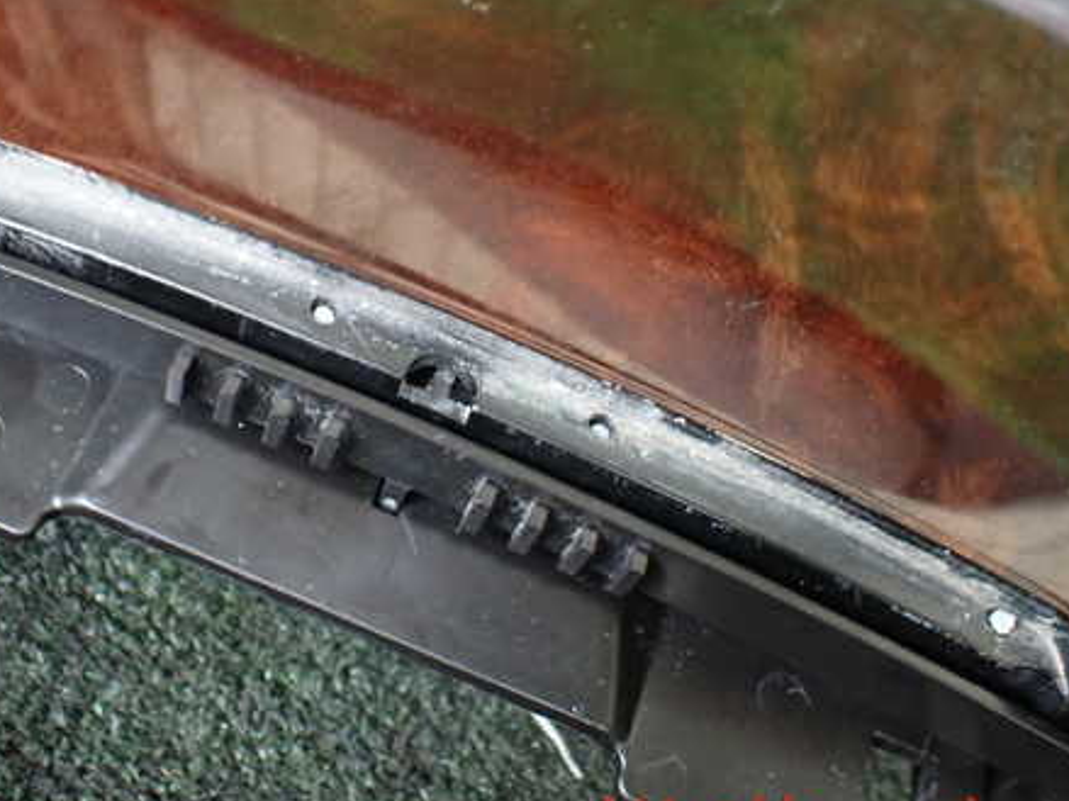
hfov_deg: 45.5
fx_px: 1266
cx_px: 424
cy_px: 304
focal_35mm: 41
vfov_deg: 34.9
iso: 800
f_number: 2.3
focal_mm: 5.4
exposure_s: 1/40
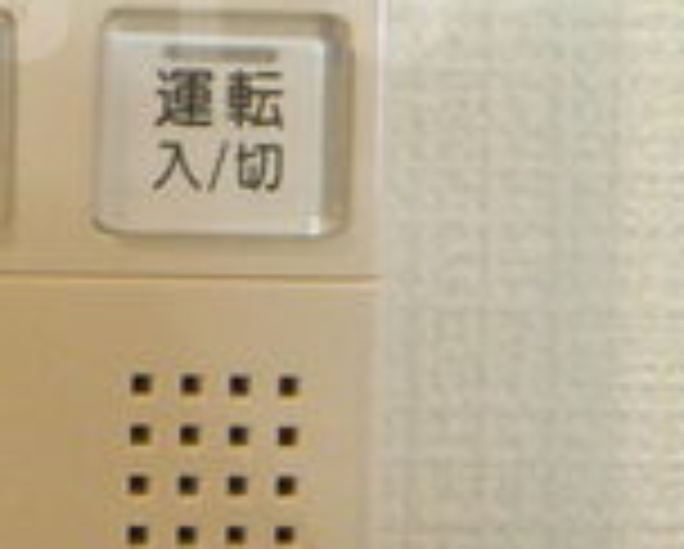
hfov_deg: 24.2
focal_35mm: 68
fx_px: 1378
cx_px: -220
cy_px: 9
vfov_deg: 21.8
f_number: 5
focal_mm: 11.5
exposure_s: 1/50
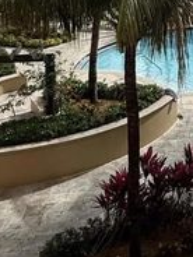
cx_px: 262
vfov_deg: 27.7
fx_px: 483
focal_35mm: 65
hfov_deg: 20.4
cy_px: -13
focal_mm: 2.22
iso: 80
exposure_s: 1/3125
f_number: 2.2
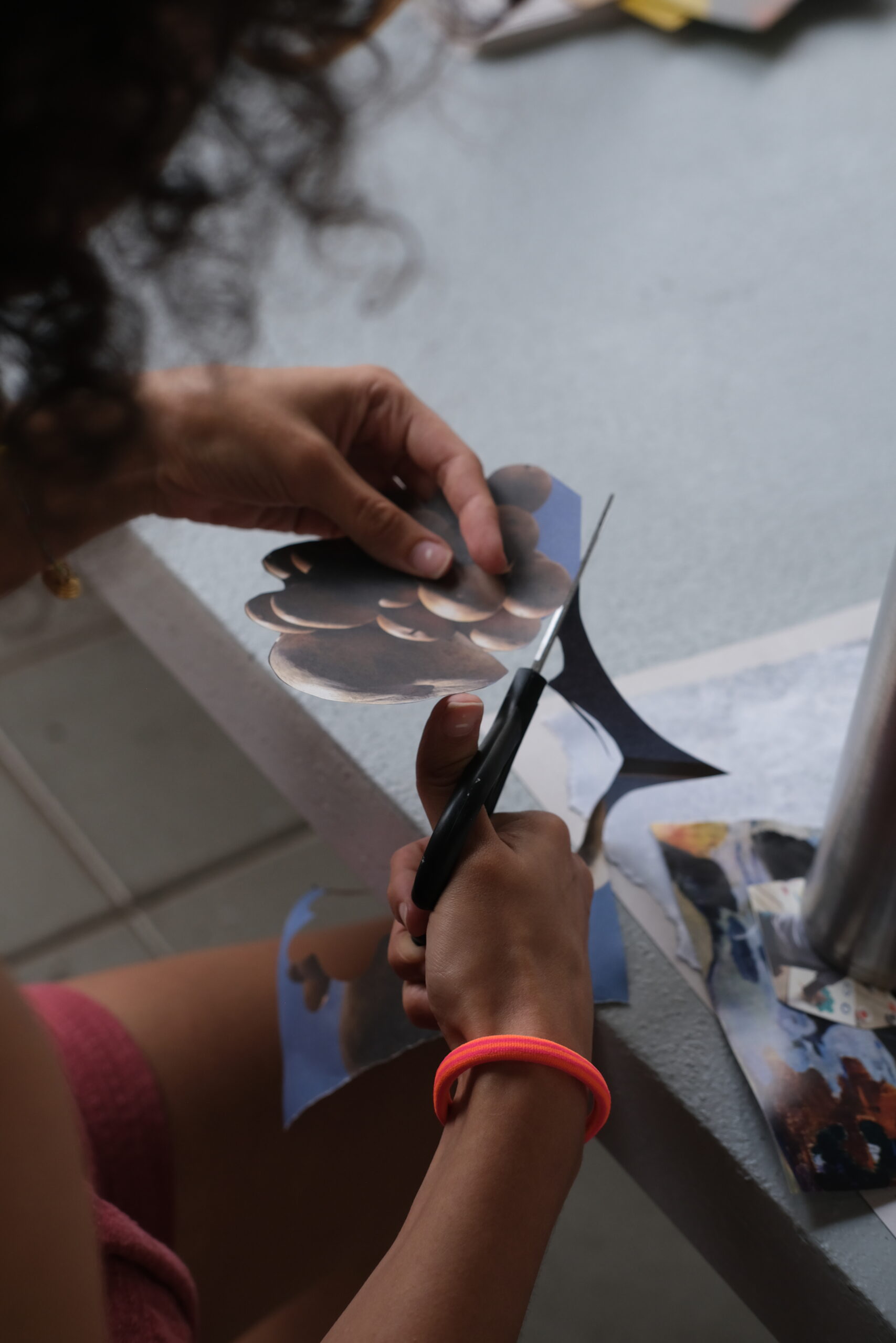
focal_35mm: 53
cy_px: 672
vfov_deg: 37.5
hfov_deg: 25.5
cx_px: 448
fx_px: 1978
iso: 640
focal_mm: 35
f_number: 4
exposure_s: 1/125
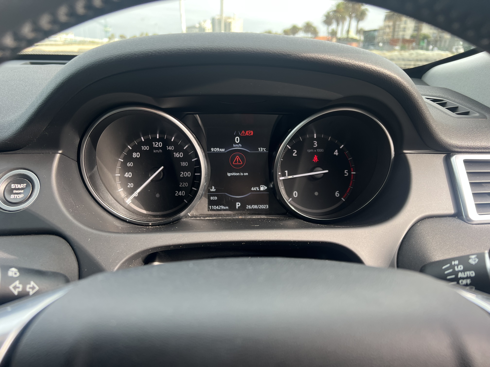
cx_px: 245
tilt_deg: -20.6
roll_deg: -0.1
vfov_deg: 53.1
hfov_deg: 67.3
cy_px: 184
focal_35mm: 26
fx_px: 368
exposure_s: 1/185
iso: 40
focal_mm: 5.7
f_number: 1.5
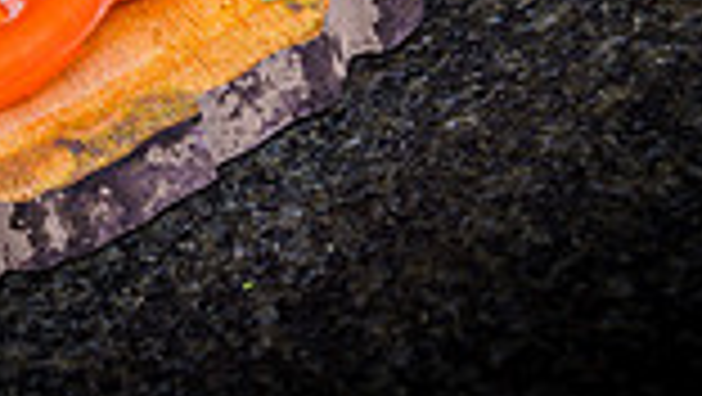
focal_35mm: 259
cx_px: -463
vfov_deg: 4.7
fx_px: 4824
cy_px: -282
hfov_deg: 8.1
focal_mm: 60
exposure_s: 1/250
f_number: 4
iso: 100
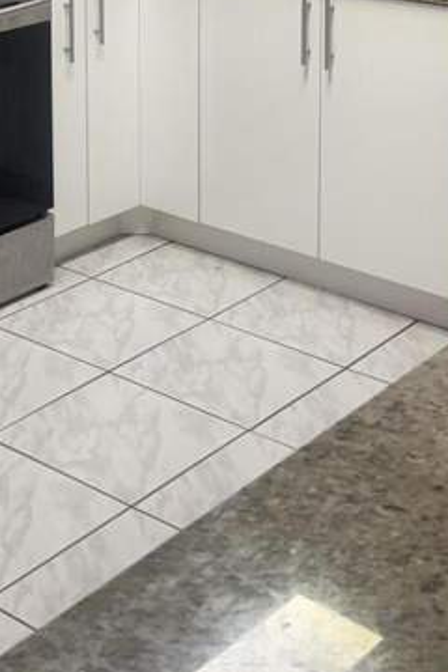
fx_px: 1381
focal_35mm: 74
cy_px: -67
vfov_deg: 25.4
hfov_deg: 18.2
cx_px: 75
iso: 125
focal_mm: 6.76
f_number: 1.78
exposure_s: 1/120
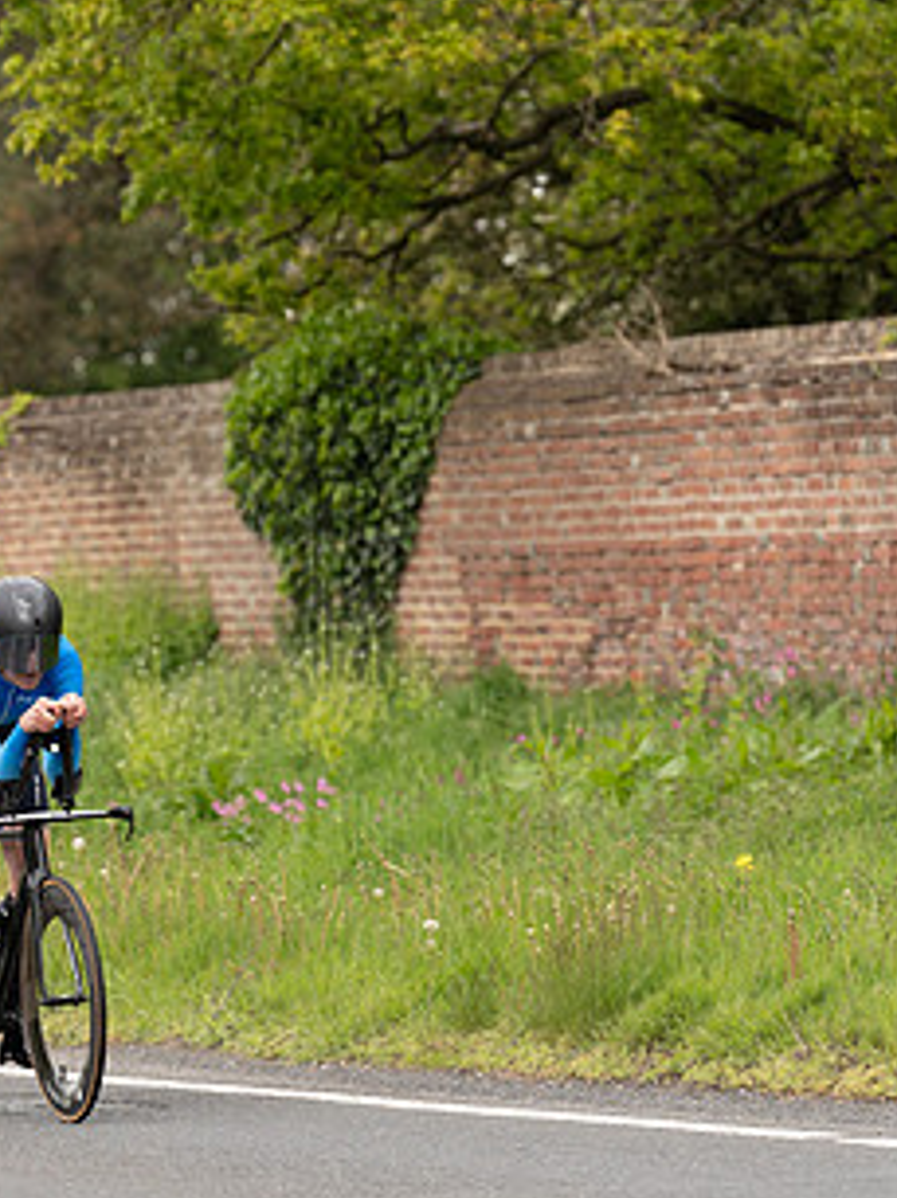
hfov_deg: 5.3
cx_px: -51
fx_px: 9653
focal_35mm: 279
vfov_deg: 7.1
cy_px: 734
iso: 250
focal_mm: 153
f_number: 3.5
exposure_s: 1/1000
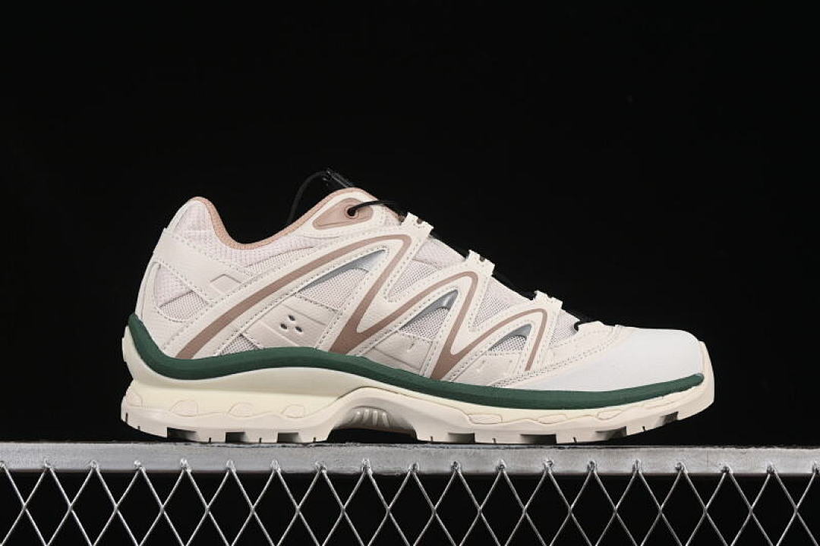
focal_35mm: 75
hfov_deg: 27.0
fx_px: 1708
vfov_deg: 18.2
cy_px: 273
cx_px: 410
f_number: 8
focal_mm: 50
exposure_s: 1/80
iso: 160
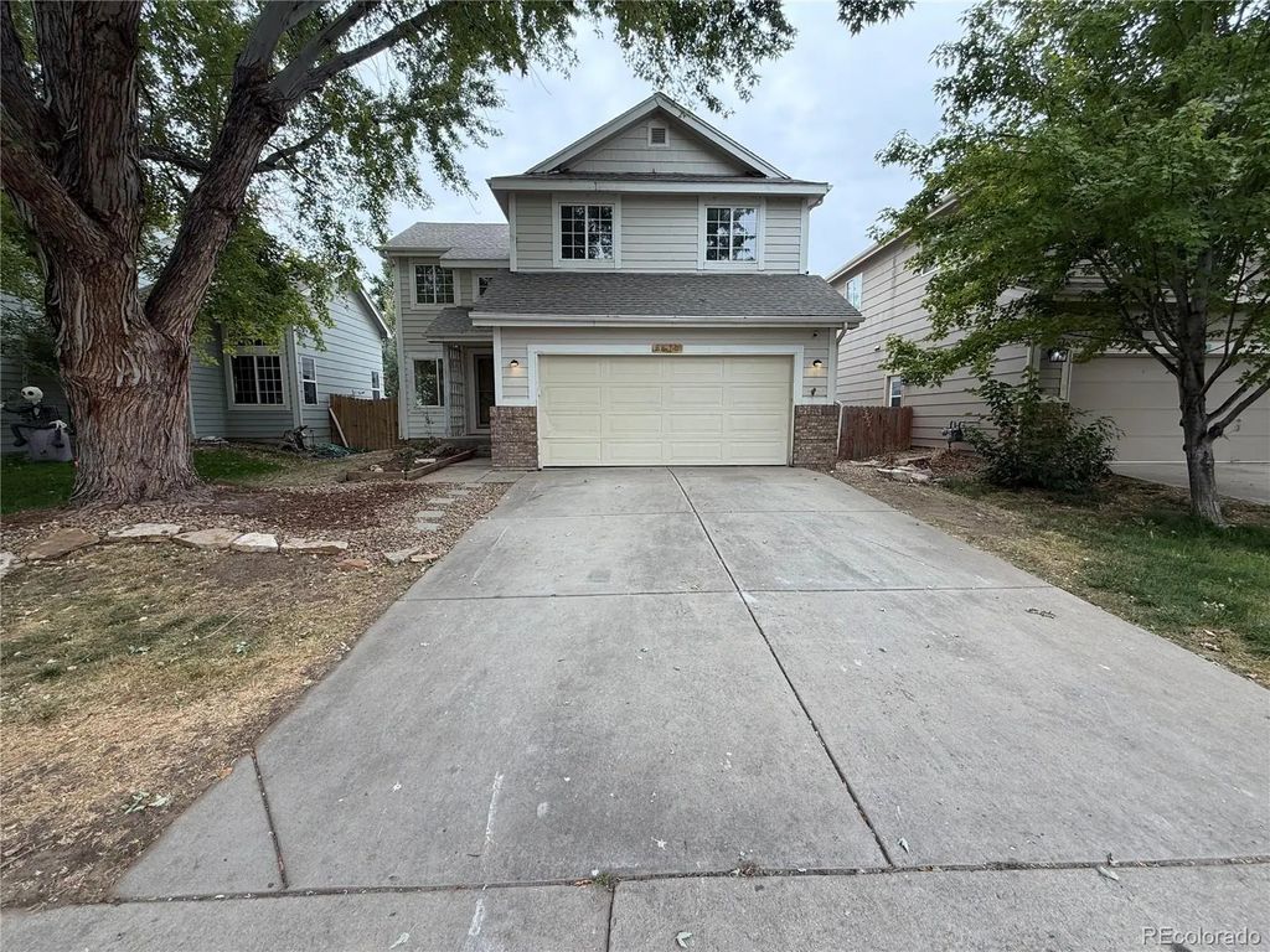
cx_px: 635
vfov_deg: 85.7
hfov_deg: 102.1
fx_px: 514
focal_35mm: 14
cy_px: 476
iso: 40
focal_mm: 2.22
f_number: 2.2
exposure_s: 1/229
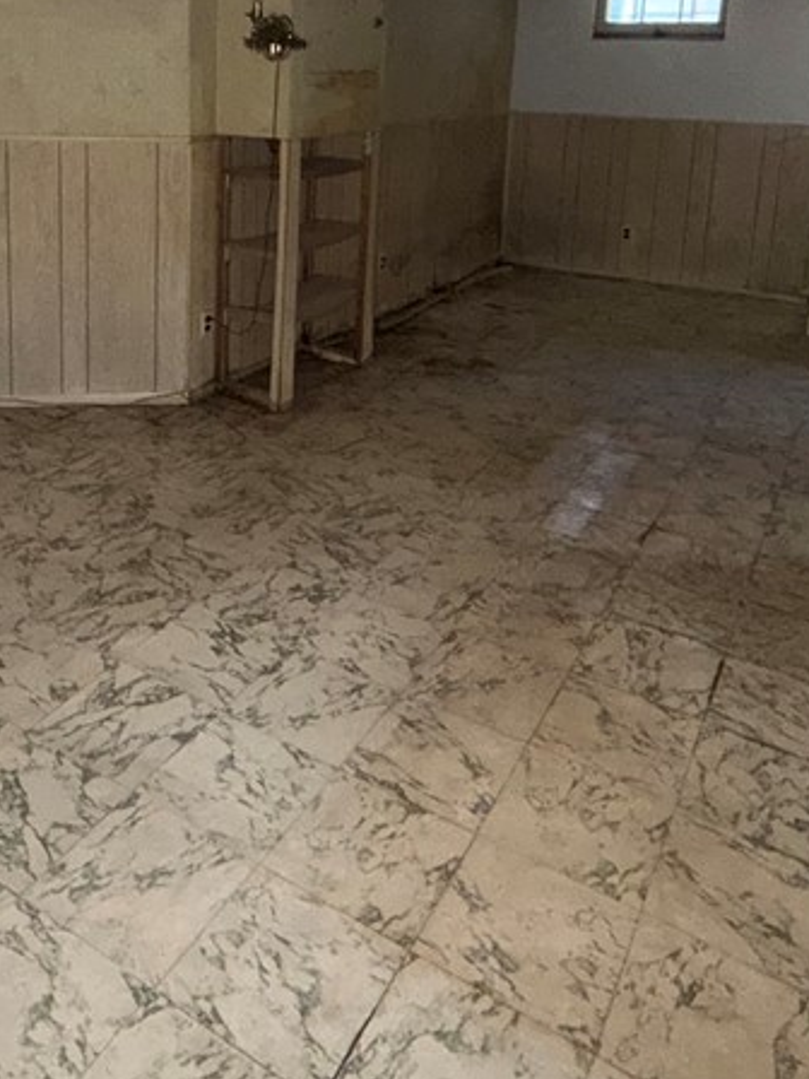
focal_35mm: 32
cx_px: 265
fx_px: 997
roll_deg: -2.3
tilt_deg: -10.5
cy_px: 243
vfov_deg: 53.7
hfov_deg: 43.5
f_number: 2.2
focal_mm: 2.22
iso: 500
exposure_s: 1/16
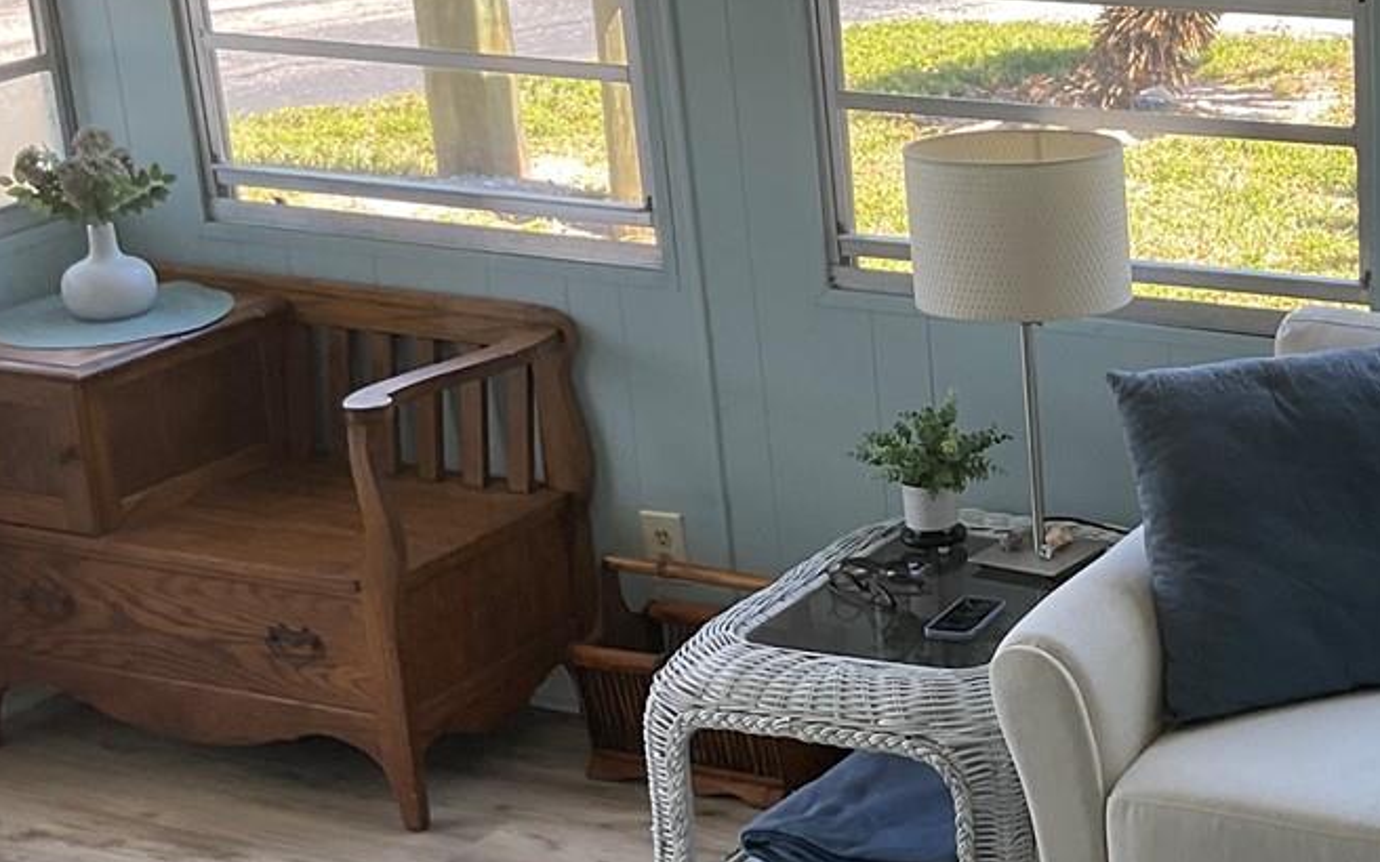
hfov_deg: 26.2
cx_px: 1359
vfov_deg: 17.4
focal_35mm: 75
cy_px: 427
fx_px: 2821
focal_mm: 3
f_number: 1.8
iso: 25
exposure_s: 1/120
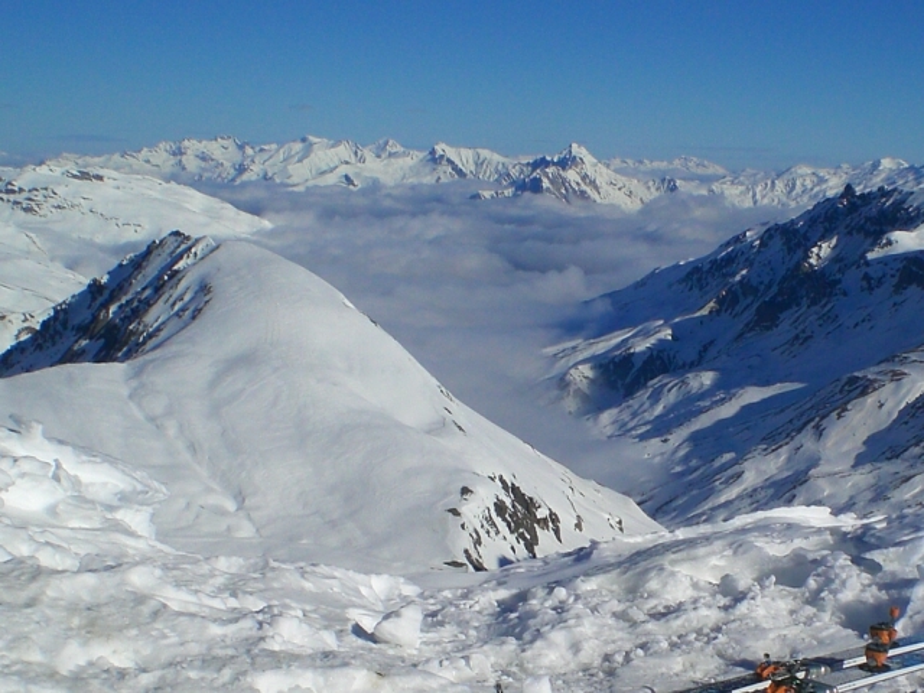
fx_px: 1014
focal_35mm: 38
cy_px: 346
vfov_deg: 37.7
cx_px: 462
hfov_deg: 49.0
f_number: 4.4
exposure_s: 1/2000
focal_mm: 6.3
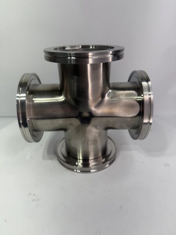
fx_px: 163
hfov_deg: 56.8
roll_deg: +0.7
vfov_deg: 71.6
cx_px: 88
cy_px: 118
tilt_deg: -27.3
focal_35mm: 24
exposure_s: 1/702
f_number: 1.78
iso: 80
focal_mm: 6.76
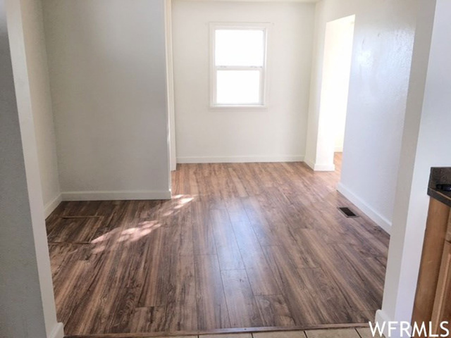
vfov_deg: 48.2
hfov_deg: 61.7
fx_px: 378
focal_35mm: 29
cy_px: 169
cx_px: 226
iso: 32
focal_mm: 4.15
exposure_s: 1/30
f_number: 2.2
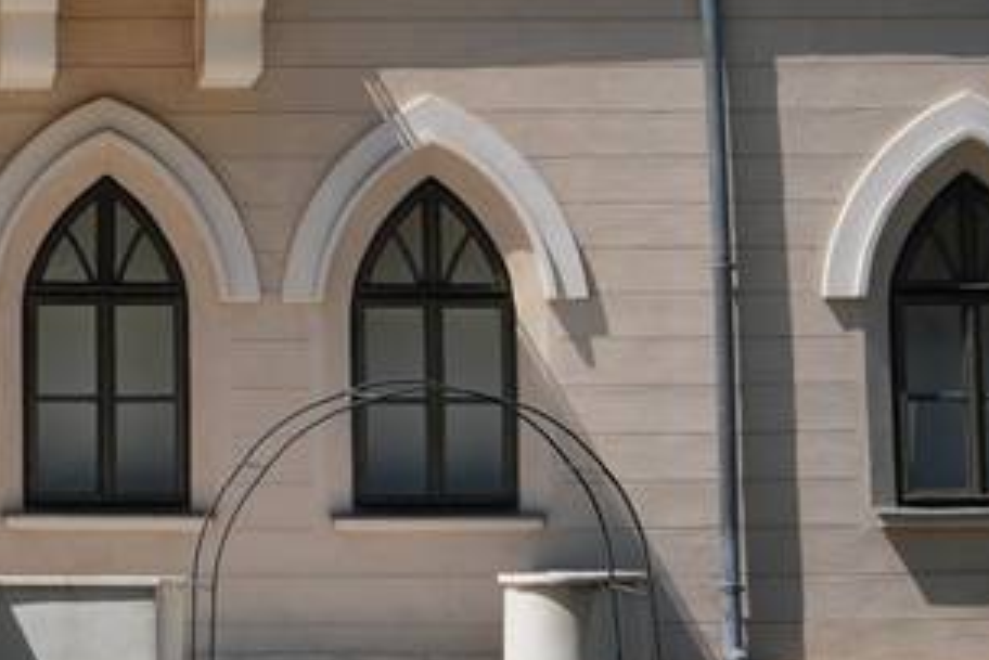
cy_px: -327
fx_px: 3903
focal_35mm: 142
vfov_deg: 9.4
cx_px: -524
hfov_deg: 13.5
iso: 100
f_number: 13
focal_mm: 18
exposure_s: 1/160
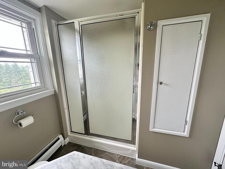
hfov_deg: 102.1
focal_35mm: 14
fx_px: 91
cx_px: 112
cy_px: 84
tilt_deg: -12.7
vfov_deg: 85.7
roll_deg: +1.3
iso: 250
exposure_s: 1/120
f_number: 2.2
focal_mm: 2.22
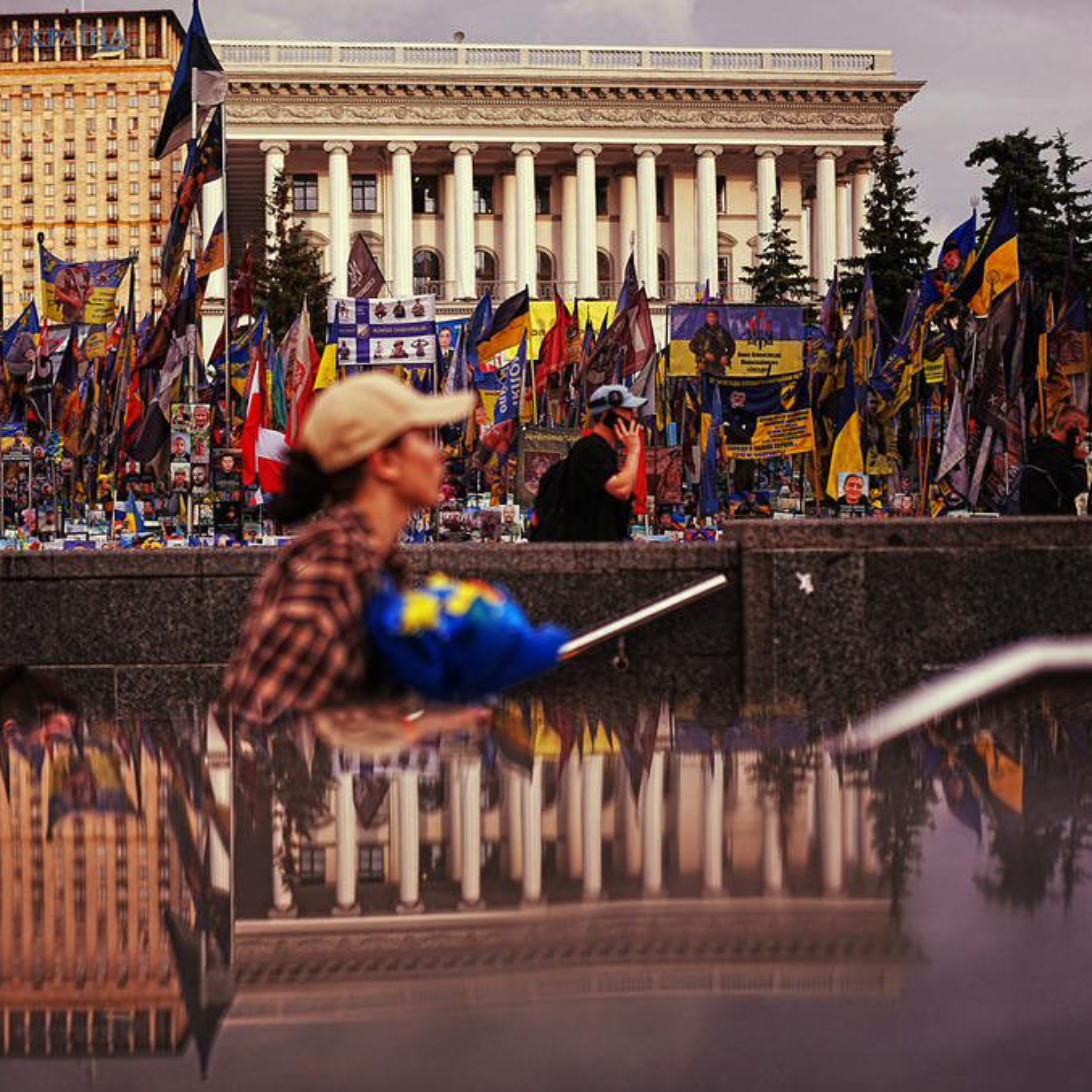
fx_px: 1606
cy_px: 548
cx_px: 398
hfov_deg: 37.3
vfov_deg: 37.6
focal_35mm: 45
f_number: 1.4
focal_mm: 35
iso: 125
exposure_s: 1/1250
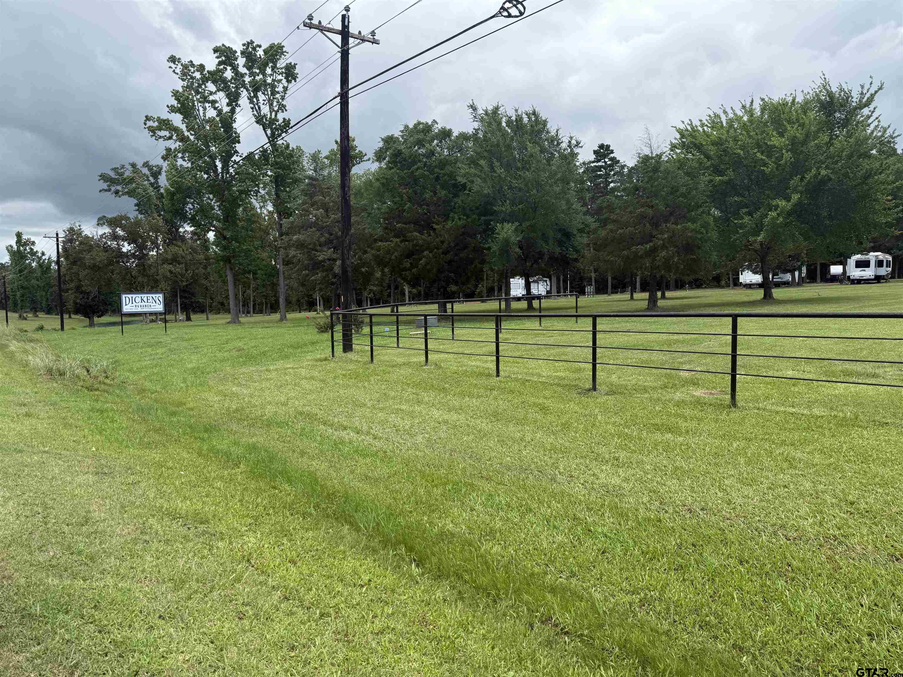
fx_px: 626
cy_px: 338
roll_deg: +0.4
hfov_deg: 71.6
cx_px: 452
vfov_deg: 56.8
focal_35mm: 24
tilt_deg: -4.3
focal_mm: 6.76
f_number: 1.78
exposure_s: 1/3021
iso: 80
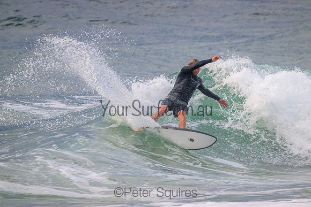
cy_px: 104
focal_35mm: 800
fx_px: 6912
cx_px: 156
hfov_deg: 2.6
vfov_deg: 1.7
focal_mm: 800
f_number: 11
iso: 5600
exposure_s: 1/2000
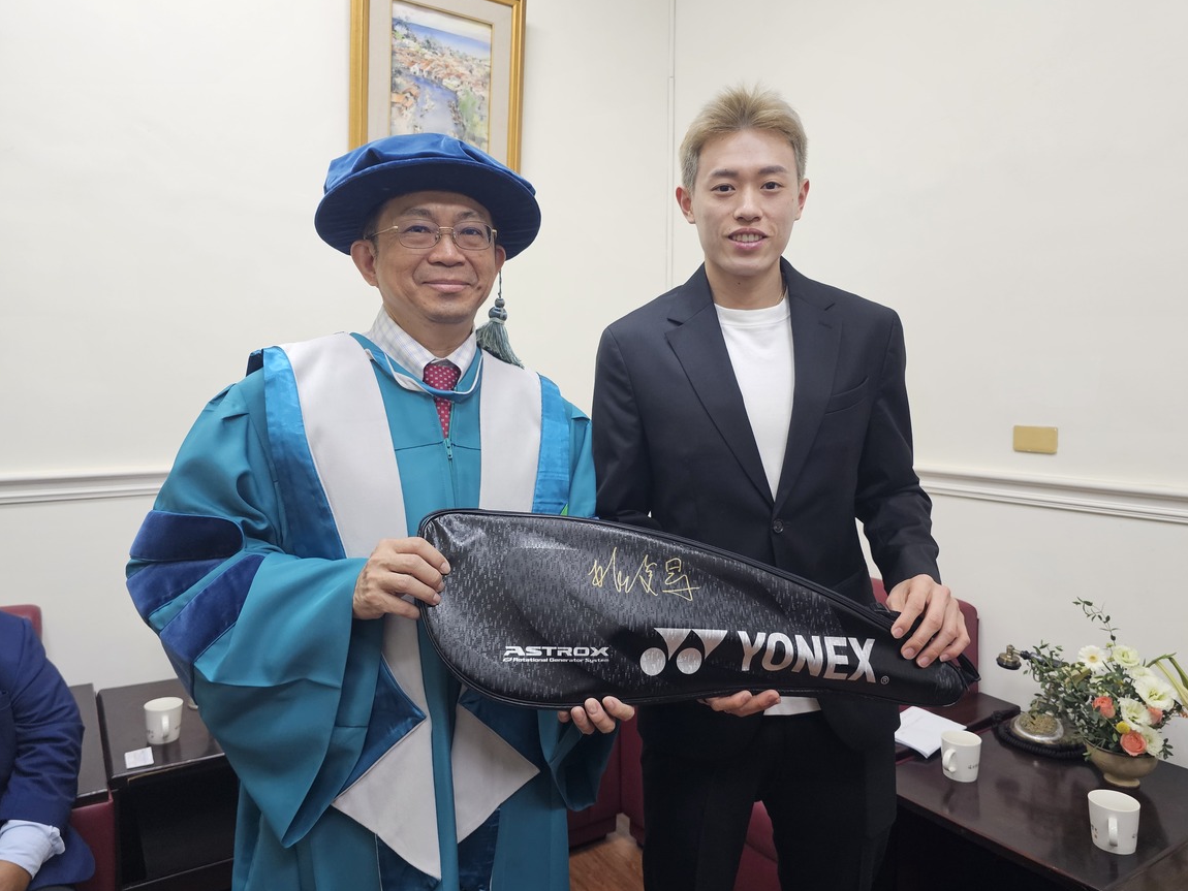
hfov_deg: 71.6
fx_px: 824
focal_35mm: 24
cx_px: 602
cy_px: 433
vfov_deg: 56.8
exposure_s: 1/120
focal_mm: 6.3
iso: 320
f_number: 1.7
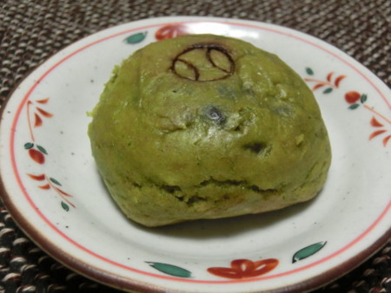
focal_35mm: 38
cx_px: 196
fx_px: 429
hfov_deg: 49.0
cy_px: 146
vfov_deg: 37.8
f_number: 3.9
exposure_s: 1/25
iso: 800
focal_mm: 6.67
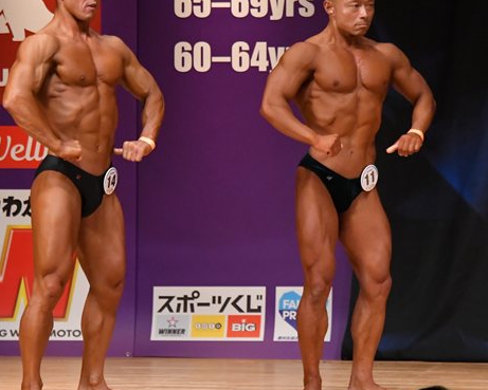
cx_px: 221
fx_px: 6154
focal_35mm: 426
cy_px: 181
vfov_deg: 3.6
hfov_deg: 4.5
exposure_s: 1/400
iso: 4500
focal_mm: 180
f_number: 5.6
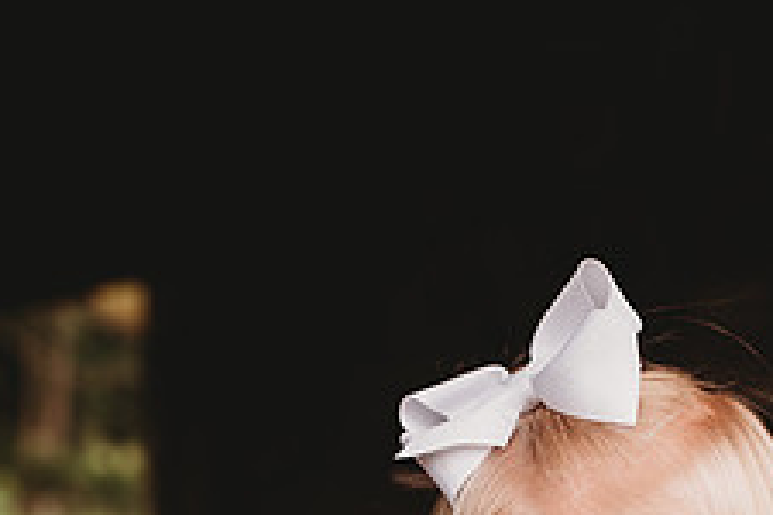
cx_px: 553
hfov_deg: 31.9
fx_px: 1331
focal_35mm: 62
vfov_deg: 20.2
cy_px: 661
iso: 100
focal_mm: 24
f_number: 2.2
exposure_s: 1/1000
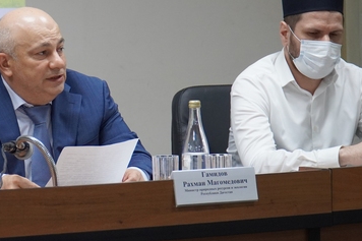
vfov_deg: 8.5
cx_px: 23
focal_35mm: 162
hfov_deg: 12.6
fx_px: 1628
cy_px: 116
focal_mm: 48
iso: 1250
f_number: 4
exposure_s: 1/160
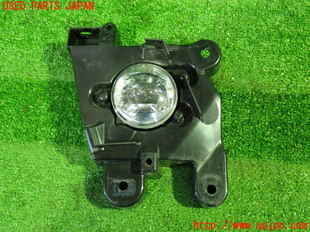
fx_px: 367
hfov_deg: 45.8
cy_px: 116
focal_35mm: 41
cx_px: 155
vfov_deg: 35.1
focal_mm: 7.31
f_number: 2.8
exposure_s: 1/20
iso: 800
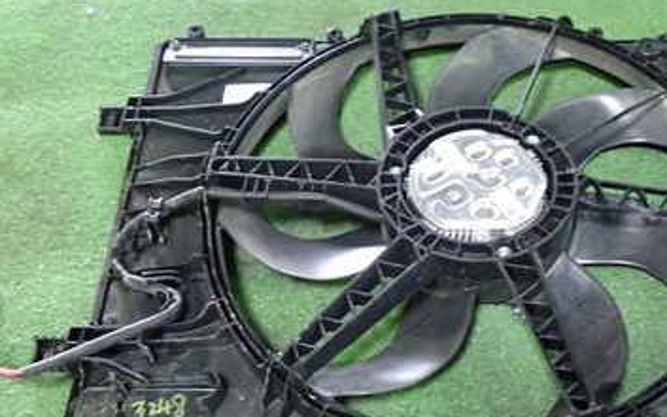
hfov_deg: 36.9
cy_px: 266
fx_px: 982
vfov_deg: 23.9
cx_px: 472
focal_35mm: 54
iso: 800
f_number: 2.3
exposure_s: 1/30
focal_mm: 5.4
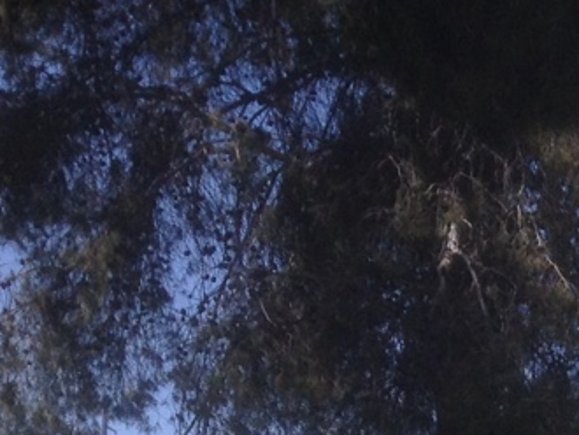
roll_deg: -2.2
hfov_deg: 10.4
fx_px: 2896
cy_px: 788
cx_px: 1190
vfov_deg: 8.3
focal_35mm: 173
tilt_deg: -0.4
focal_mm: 4.28
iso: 50
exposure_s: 1/1534
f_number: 2.4
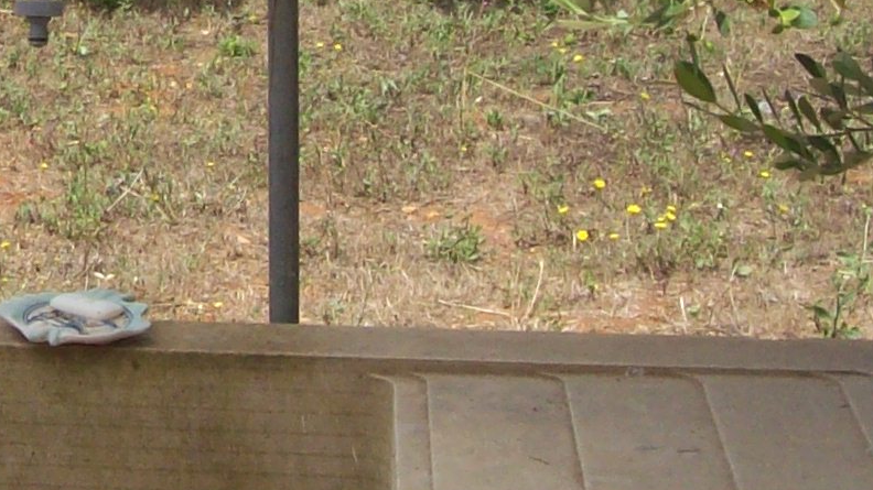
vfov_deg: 8.5
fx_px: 3263
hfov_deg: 14.8
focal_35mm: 141
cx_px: -152
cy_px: -175
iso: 80
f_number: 4.8
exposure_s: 1/462
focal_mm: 6
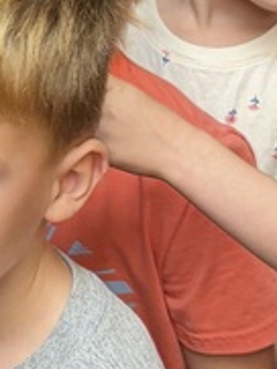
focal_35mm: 147
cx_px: -175
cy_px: 12
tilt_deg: -23.9
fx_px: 1567
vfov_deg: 13.3
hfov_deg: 9.7
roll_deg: +1.0
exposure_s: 1/50
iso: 125
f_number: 1.6
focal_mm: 5.96
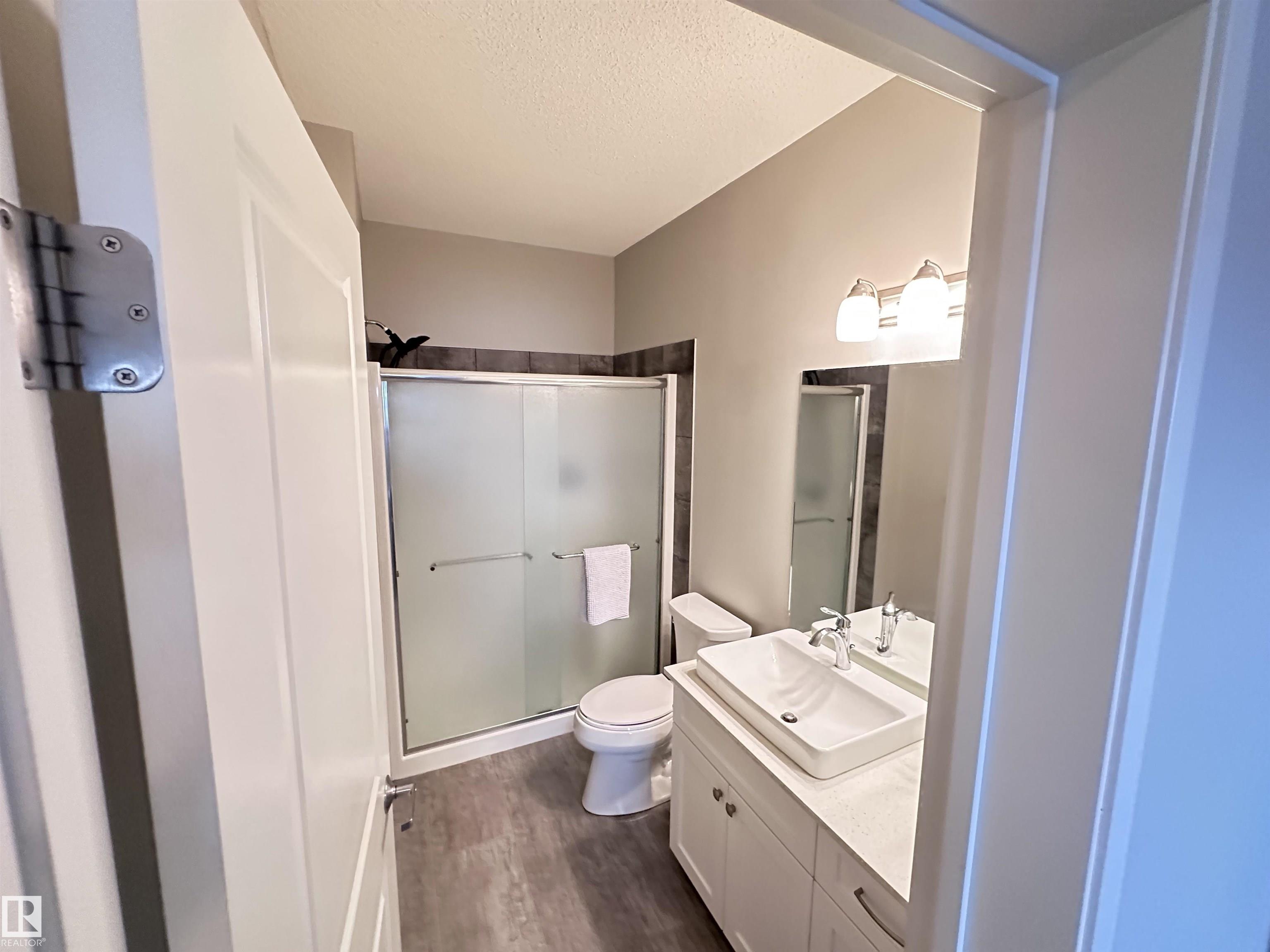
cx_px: 635
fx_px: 514
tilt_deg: -6.8
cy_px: 476
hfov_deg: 102.1
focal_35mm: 14
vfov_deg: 85.7
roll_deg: -0.5
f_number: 2.2
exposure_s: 1/60
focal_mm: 2.22
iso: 1000
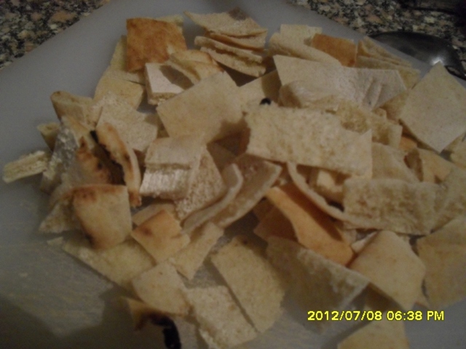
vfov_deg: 40.7
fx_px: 471
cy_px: 174
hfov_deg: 52.6
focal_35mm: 35
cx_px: 233
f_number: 3.2
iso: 400
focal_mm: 6.3
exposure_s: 1/10
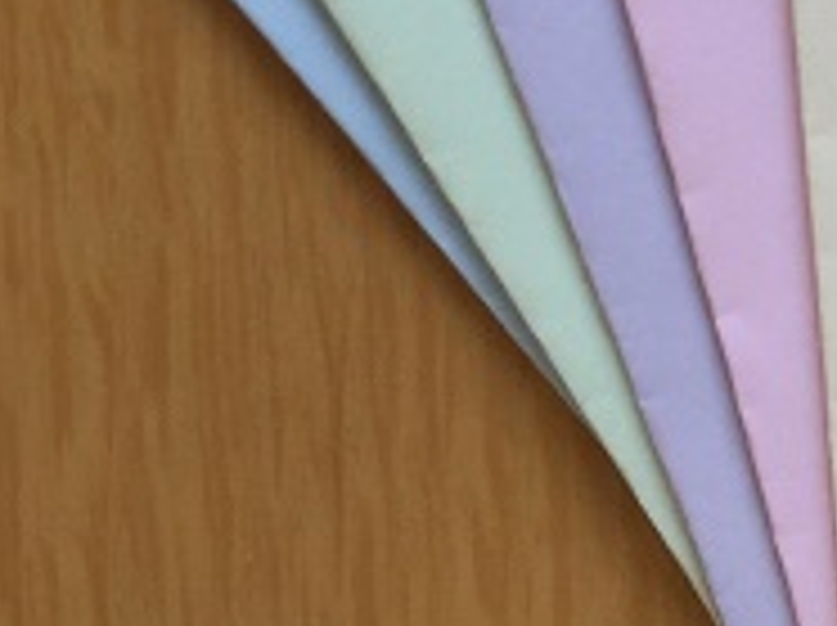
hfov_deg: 13.7
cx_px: 1222
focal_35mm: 136
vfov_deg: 10.7
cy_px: -106
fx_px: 3284
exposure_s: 1/60
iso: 25
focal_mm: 3.3
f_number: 2.4
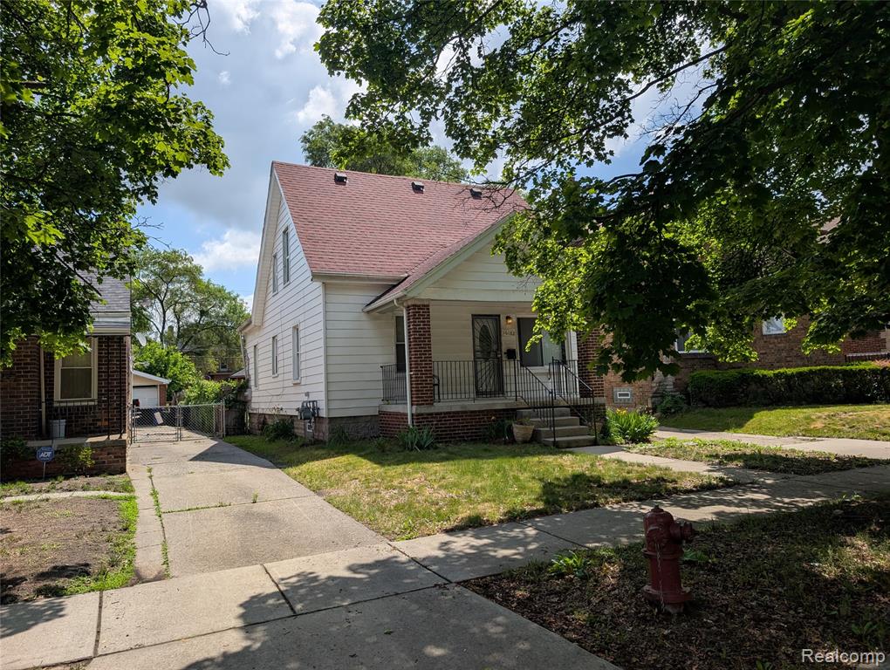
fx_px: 618
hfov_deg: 71.5
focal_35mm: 24
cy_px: 335
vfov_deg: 56.9
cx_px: 445
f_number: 1.68
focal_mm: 6.9
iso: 20
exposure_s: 1/2146
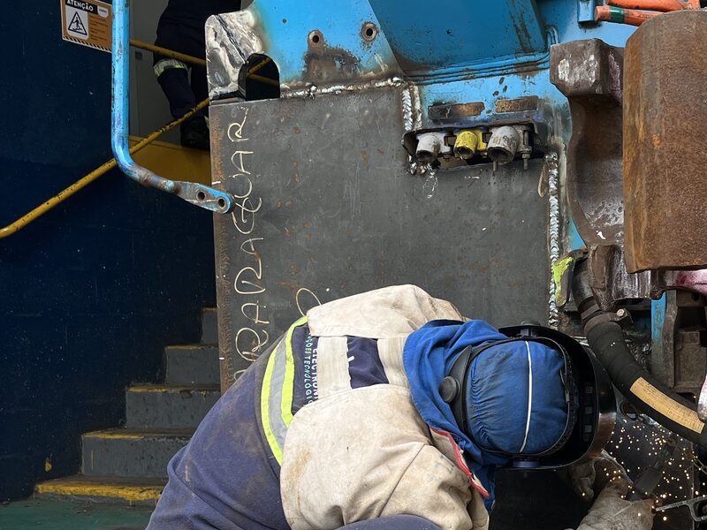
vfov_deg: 27.7
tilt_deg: -4.4
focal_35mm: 52
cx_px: 544
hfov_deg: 35.8
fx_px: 1062
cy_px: 388
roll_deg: +1.1
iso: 50
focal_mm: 5.1
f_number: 1.6
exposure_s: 1/967
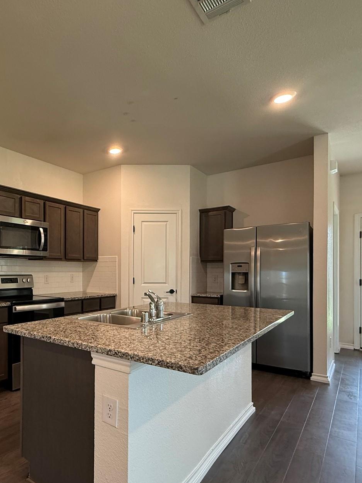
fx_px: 321
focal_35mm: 23
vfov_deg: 73.6
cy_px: 271
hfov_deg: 54.0
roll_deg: -0.2
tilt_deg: -0.3
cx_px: 62
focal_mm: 2.22
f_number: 2.2
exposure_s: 1/60
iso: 250
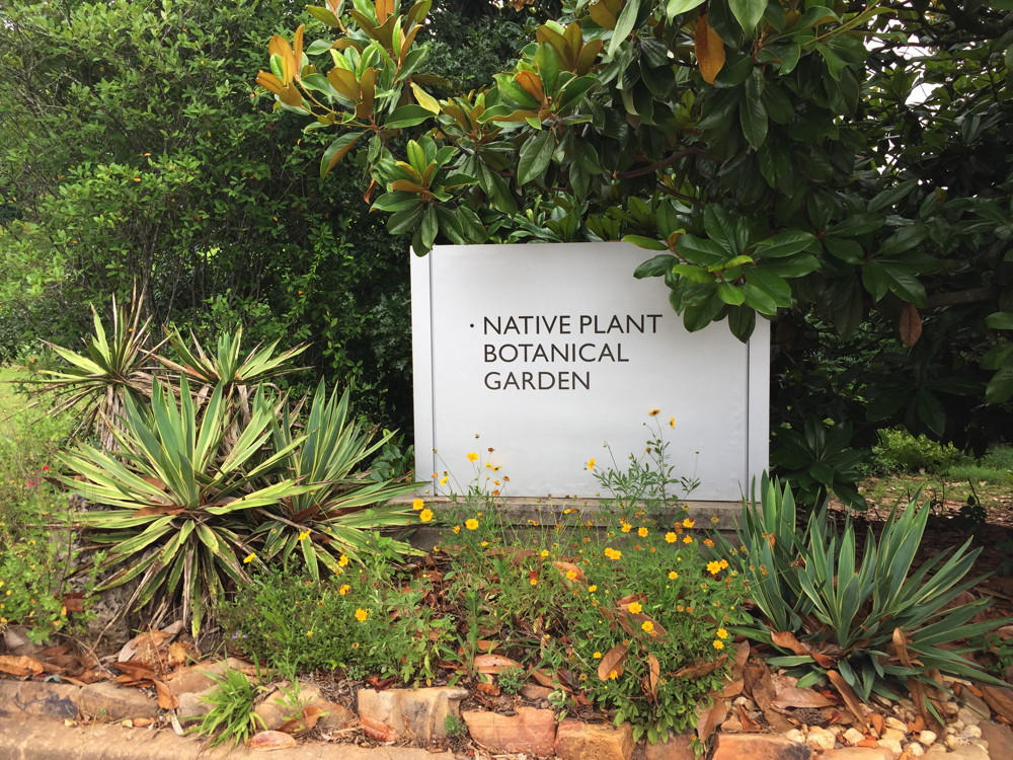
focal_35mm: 29
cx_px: 506
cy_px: 380
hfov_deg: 61.7
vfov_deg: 48.2
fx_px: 849
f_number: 2.2
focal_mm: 4.15
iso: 32
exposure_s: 1/299
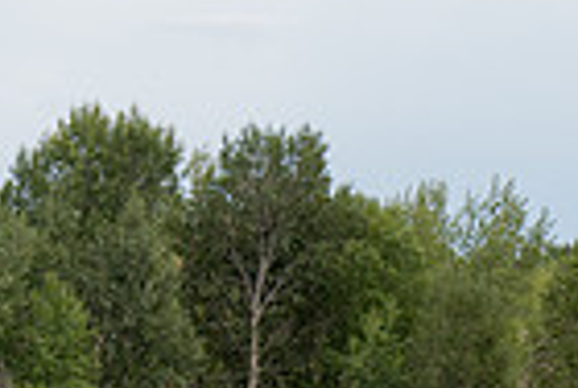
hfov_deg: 7.0
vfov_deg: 4.8
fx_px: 4650
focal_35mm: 289
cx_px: -289
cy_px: 10
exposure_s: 1/320
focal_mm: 70
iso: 400
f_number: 5.6
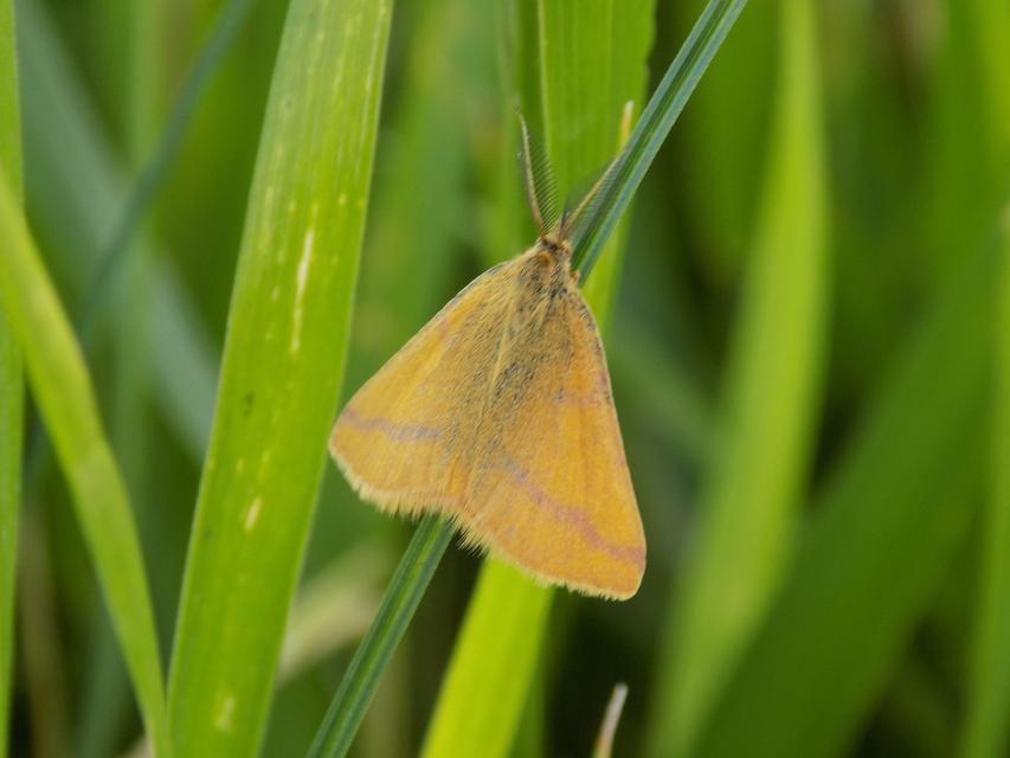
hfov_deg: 16.7
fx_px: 3443
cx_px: 505
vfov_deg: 12.6
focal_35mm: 118
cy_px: 379
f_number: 4.8
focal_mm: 20.9
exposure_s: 1/30
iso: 80
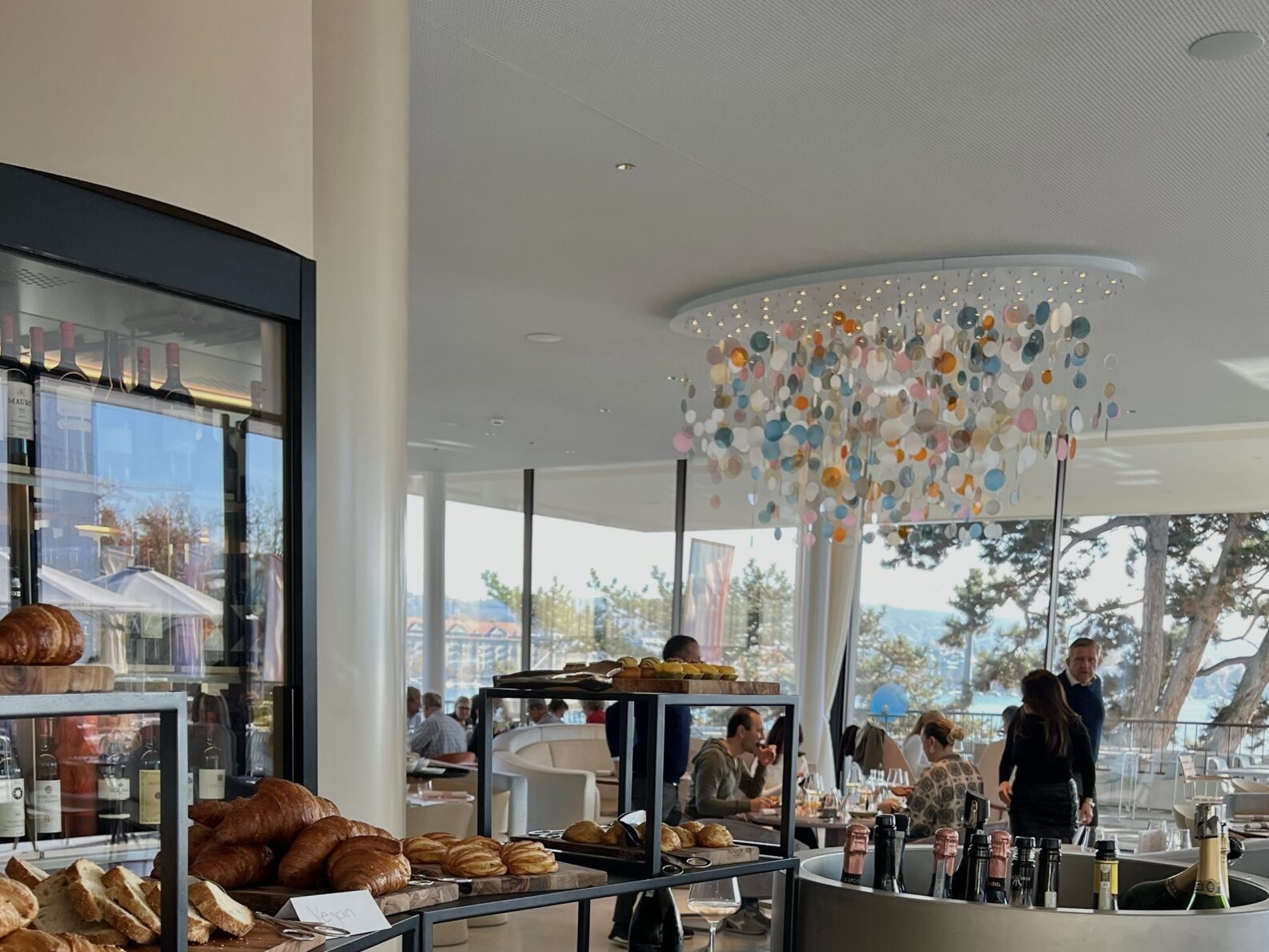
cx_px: 615
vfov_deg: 32.5
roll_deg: -2.4
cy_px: 873
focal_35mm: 42
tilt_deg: -7.7
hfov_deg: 44.8
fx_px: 1540
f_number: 1.5
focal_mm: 5.7
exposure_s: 1/300
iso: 64
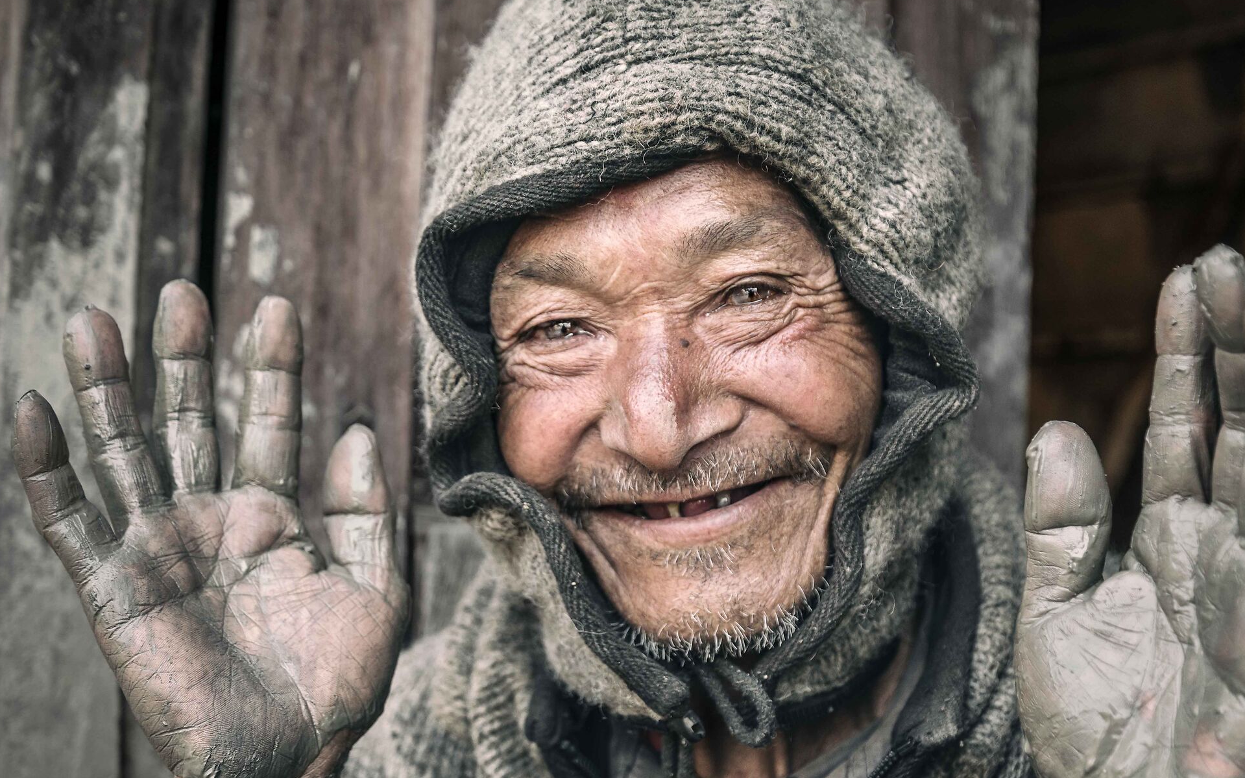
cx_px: 731
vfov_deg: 25.3
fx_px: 1730
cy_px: 437
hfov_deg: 39.4
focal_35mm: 51
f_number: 4.2
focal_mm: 40
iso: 560
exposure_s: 1/200
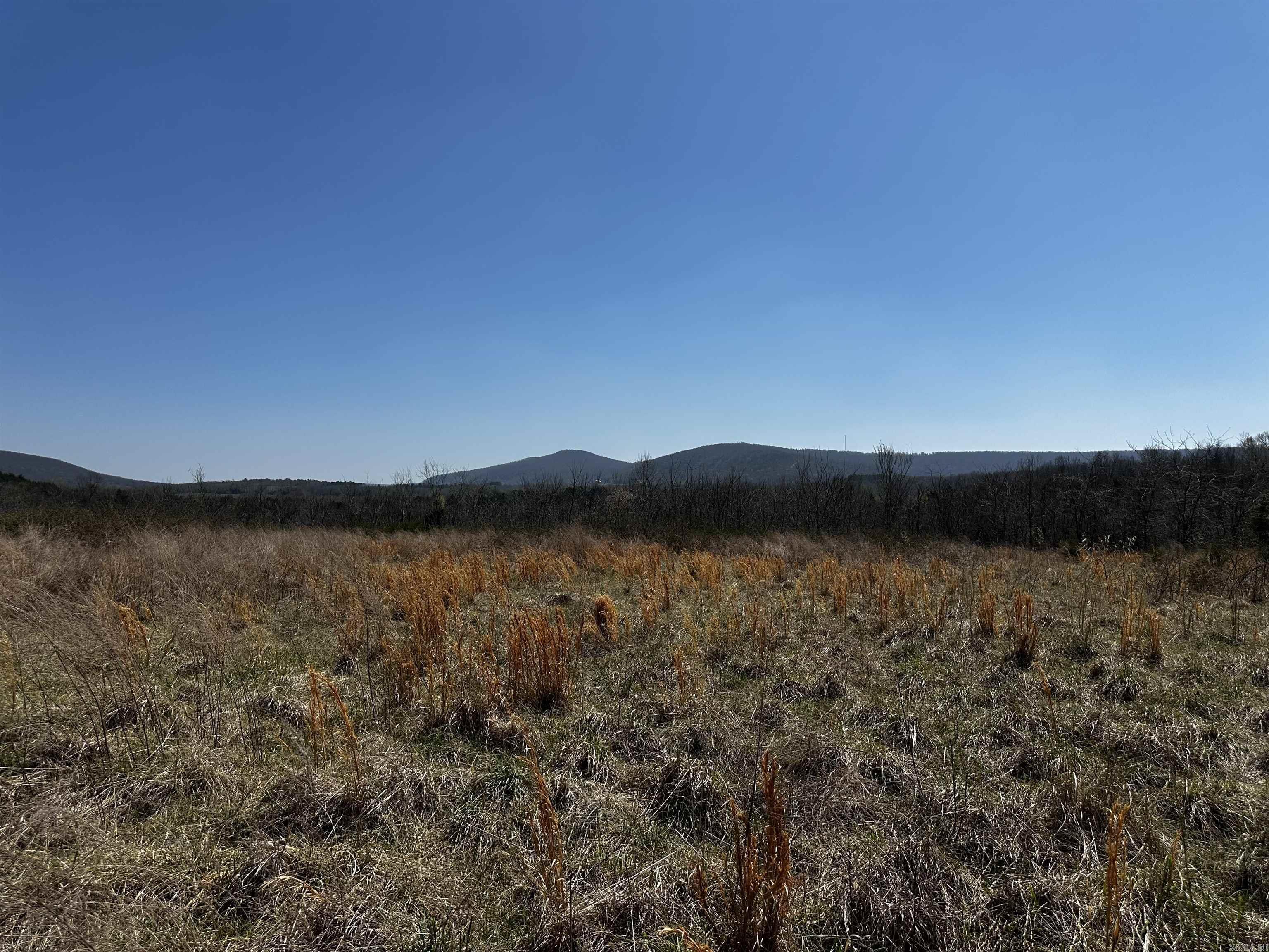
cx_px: 634
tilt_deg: +2.0
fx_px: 880
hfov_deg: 71.6
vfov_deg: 56.8
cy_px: 476
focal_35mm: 24
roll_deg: +0.1
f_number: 1.78
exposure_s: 1/8197
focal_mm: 6.86
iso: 80
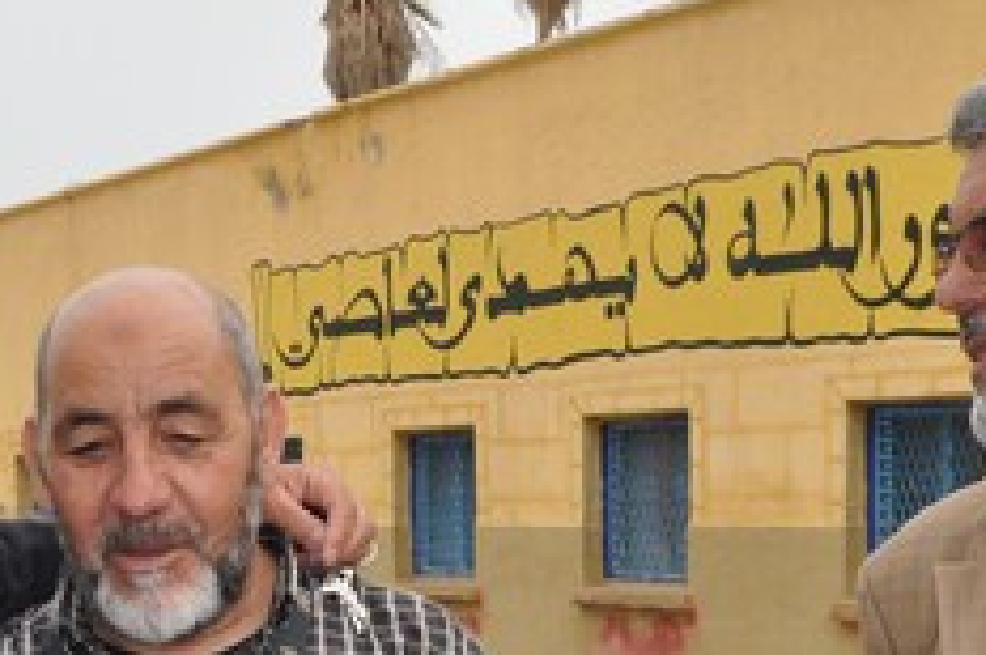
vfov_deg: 14.7
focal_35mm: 91
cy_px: 691
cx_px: 400
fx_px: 2489
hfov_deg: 22.4
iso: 200
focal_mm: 22
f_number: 8
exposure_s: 1/200
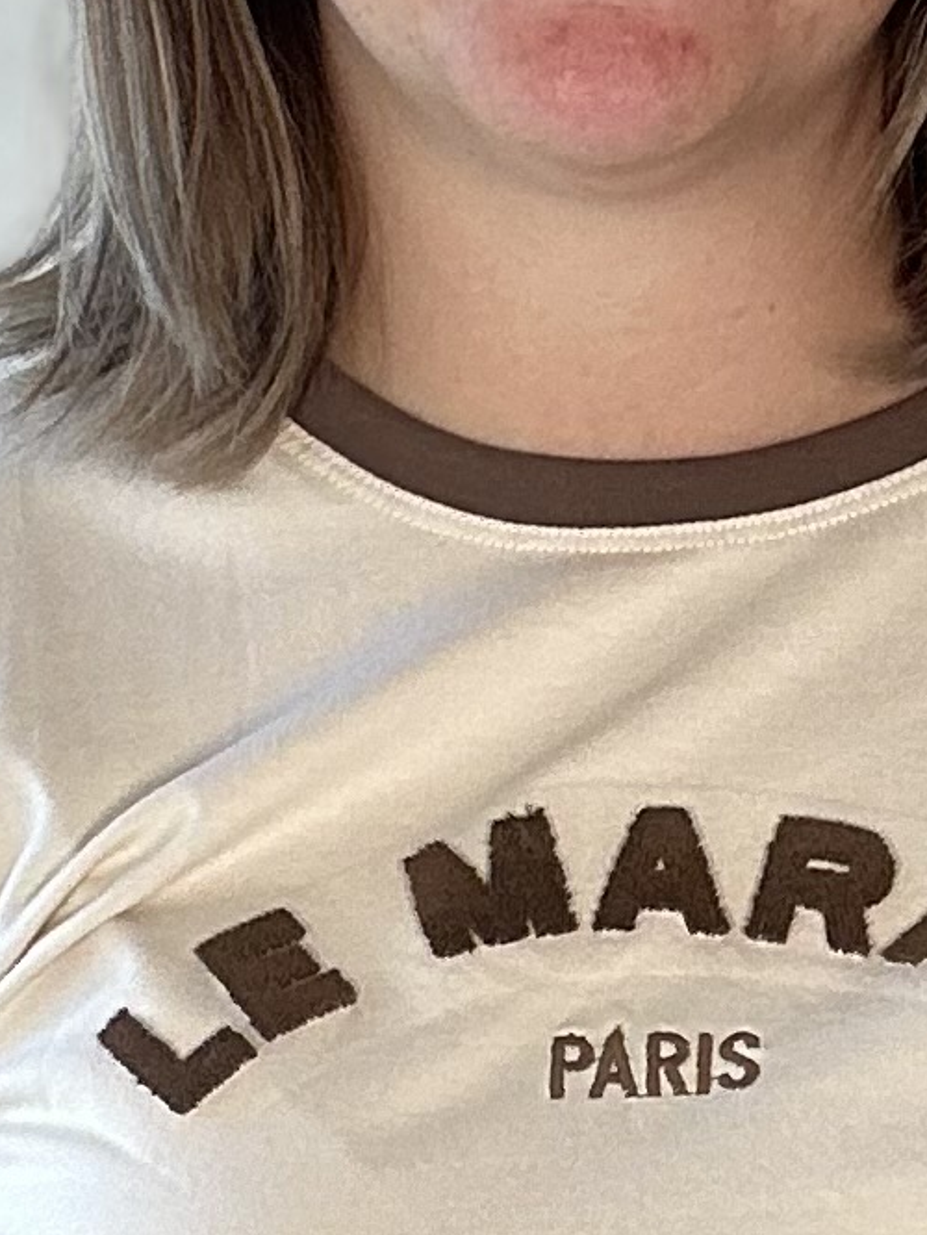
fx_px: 4960
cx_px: 673
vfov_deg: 13.7
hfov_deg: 10.7
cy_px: 1593
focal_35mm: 139
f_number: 1.9
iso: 50
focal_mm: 2.69
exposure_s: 1/121
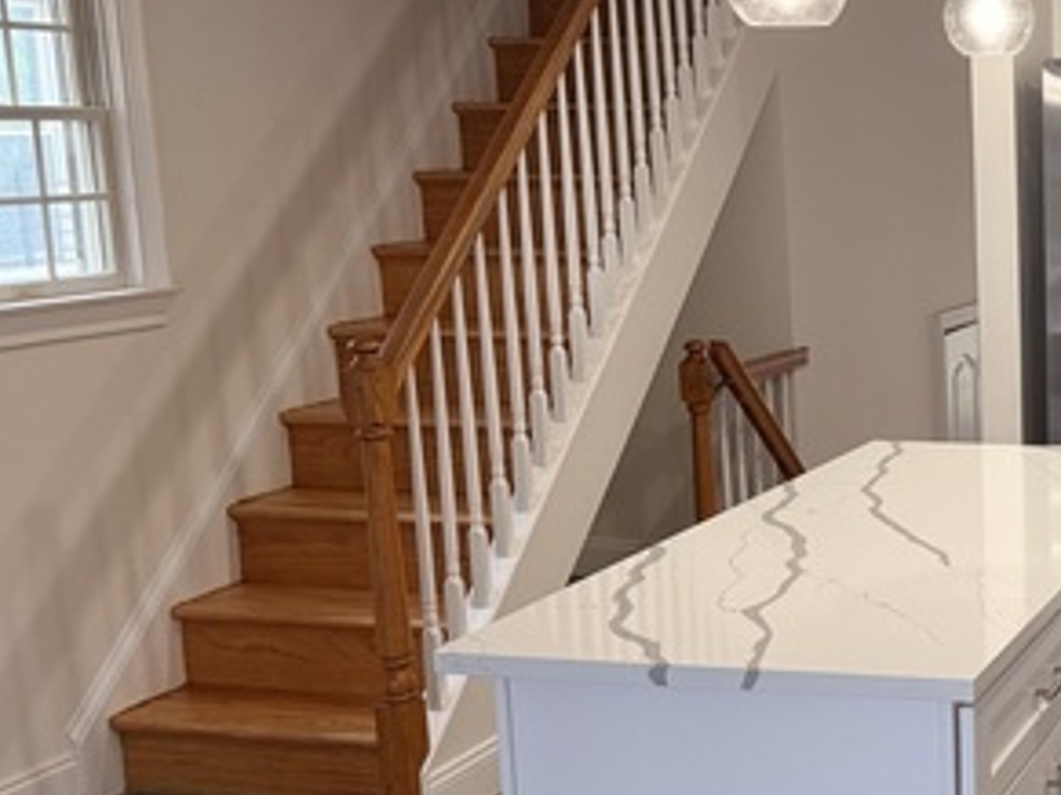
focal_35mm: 55
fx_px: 1685
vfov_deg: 26.5
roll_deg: +0.0
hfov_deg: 31.4
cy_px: 445
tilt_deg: -9.6
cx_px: 1139
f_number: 1.78
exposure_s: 1/150
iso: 200
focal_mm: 6.76
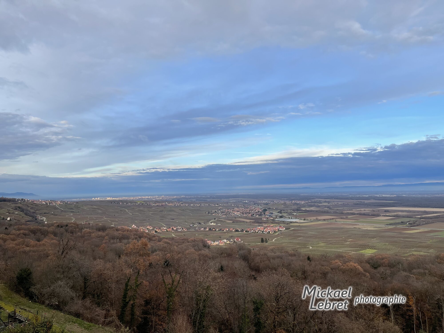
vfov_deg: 53.1
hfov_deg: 67.3
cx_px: 222
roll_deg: +1.0
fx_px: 333
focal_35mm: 26
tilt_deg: +3.7
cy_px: 166
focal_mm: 5.1
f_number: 1.6
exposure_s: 1/1225
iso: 32
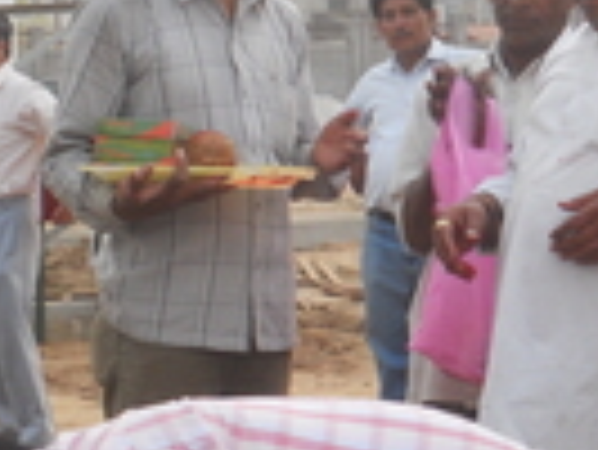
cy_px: 362
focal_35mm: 173
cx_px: 360
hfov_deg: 11.4
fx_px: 2991
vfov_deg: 8.6
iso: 80
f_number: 4.3
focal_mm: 8.2
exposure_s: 1/50
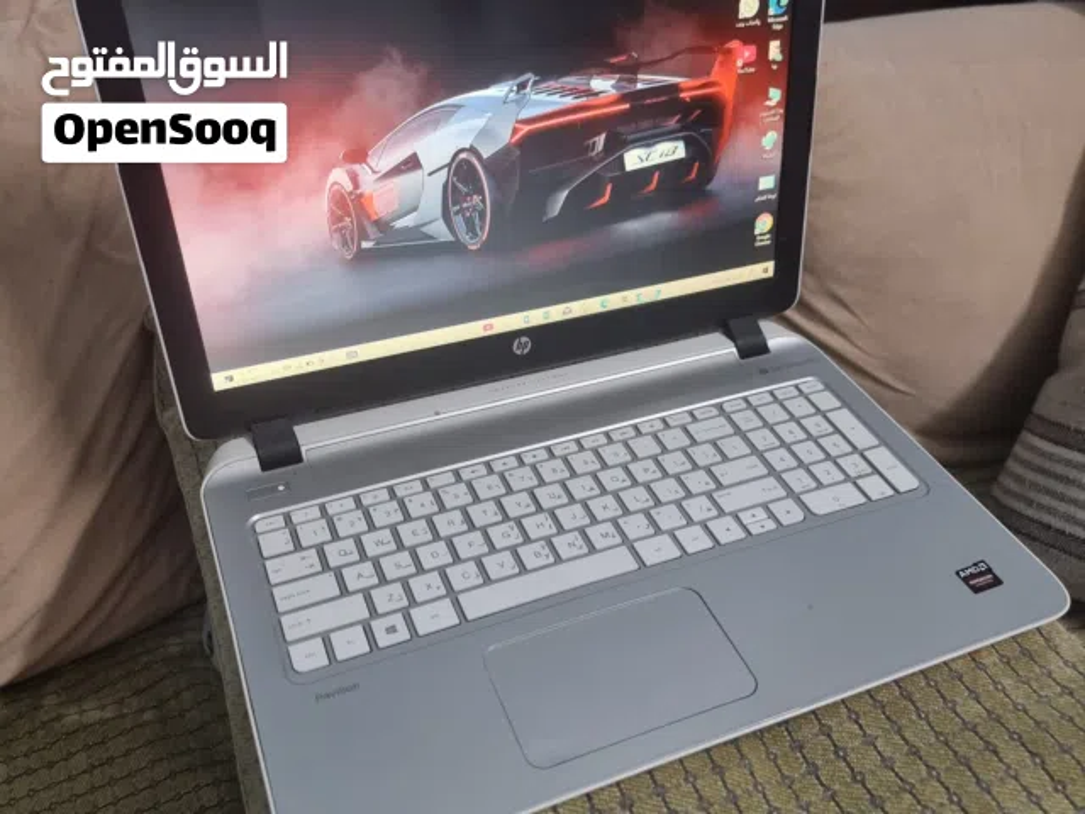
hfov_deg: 71.6
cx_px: 542
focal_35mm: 24
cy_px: 407
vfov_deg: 56.8
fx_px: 752
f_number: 1.8
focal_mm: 6.7
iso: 400
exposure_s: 1/40
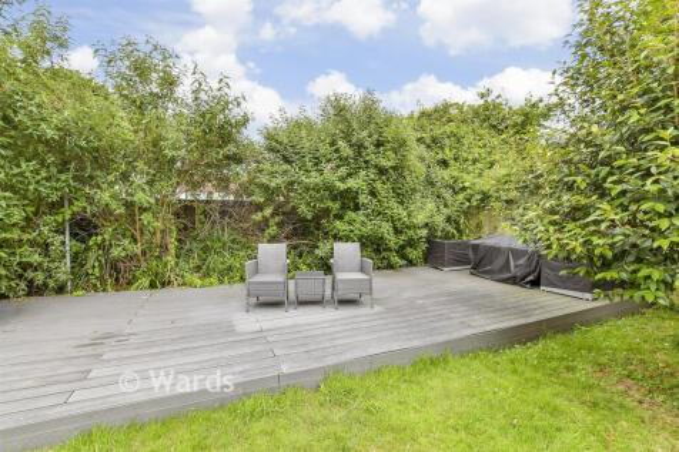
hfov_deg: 100.4
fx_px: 283
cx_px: 340
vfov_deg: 77.3
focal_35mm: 15
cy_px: 226
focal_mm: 10
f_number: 8
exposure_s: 1/60
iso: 160
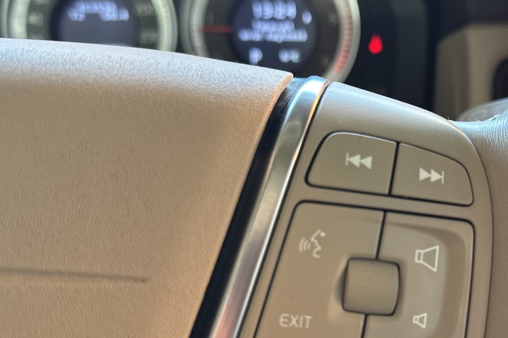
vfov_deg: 31.0
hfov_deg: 44.6
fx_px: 607
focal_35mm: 43
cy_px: 215
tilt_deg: -27.9
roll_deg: +0.0
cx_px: 349
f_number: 1.78
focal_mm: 6.86
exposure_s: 1/50
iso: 160
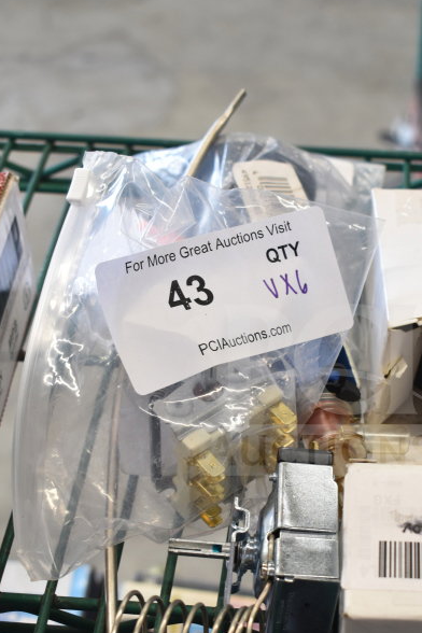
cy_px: 390
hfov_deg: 19.3
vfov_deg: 28.8
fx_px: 1231
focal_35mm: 70
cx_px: 320
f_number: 4.2
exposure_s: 1/50
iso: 450
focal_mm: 30
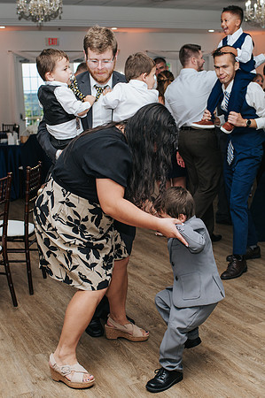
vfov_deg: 37.8
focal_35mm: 53
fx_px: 582
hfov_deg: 25.6
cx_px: 156
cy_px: 199
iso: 800
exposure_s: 1/200
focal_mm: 35
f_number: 3.2
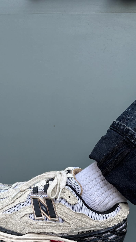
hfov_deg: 29.0
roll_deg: +0.0
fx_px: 263
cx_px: 60
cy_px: 174
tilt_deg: -4.7
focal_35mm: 41
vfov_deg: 48.0
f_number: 1.6
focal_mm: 5.96
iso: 50
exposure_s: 1/1616
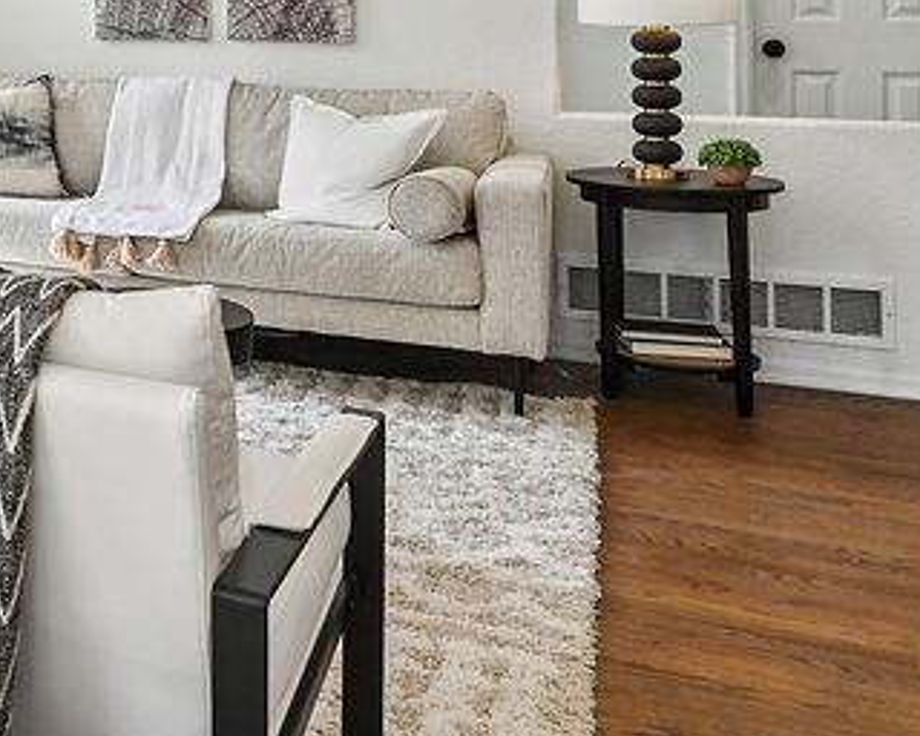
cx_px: -288
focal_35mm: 50
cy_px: -13
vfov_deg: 28.5
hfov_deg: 29.8
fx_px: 1348
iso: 400
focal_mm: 16.5
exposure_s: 1/125
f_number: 10
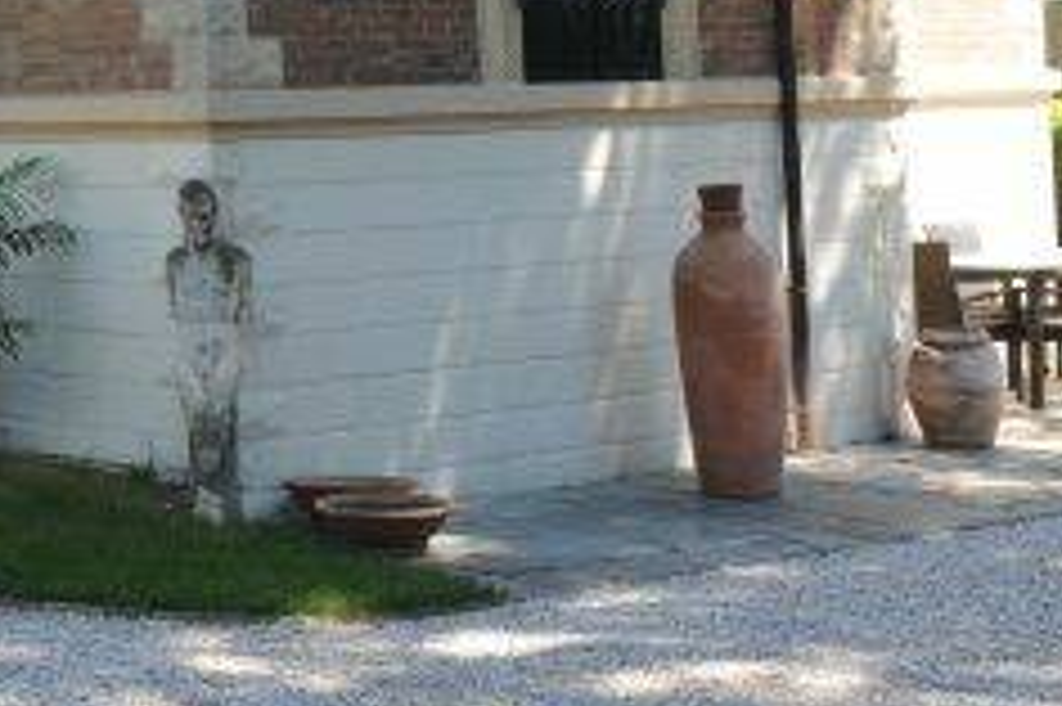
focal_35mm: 95
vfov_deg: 13.8
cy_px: -234
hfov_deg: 20.3
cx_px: -158
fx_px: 2800
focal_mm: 28
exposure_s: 1/80
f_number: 10
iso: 400
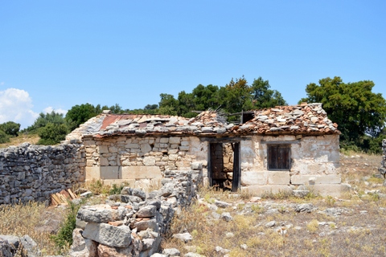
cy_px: 128
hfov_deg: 57.2
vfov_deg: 40.0
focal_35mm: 33
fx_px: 354
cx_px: 193
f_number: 9
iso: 100
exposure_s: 1/320
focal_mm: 22
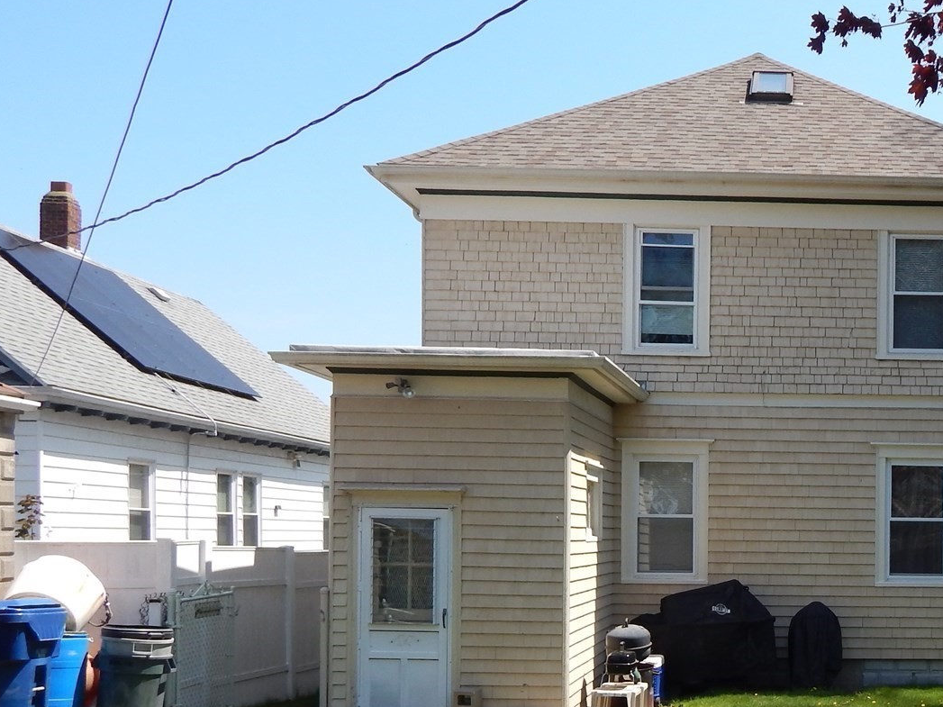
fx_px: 1226
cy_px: 565
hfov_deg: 39.0
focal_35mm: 45
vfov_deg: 31.4
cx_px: 858
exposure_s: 1/1000
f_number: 3
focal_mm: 4
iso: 125
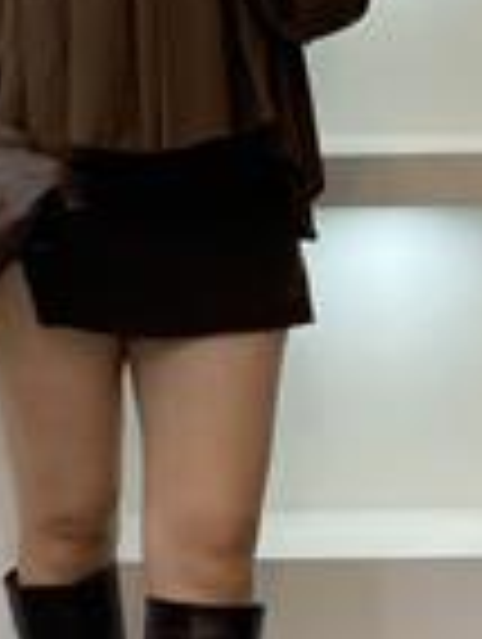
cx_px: 122
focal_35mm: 151
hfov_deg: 9.8
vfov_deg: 13.1
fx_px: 2795
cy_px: 322
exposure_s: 1/100
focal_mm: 6
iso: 100
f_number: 2
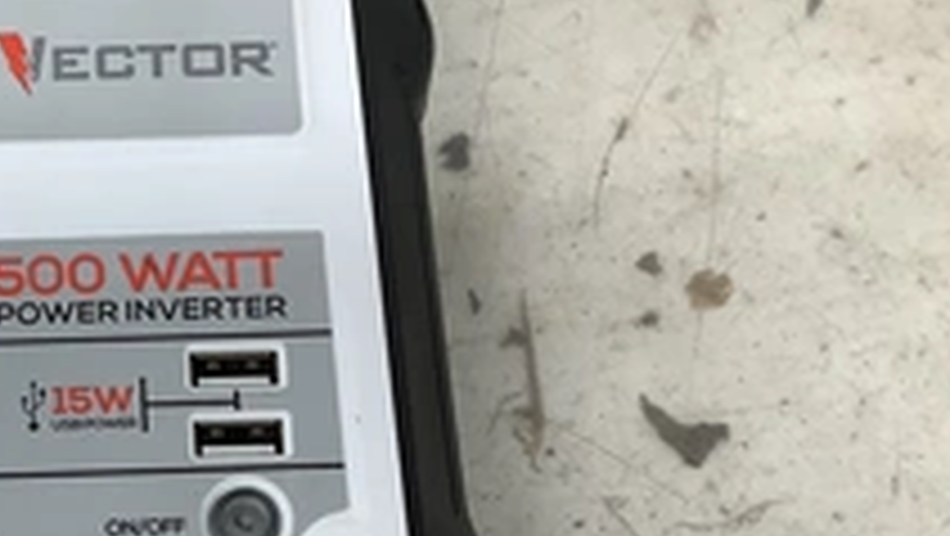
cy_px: 414
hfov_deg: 31.1
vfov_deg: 18.7
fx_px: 1613
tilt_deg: -68.9
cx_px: 77
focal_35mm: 64
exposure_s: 1/120
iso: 80
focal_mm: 3.3
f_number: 2.4
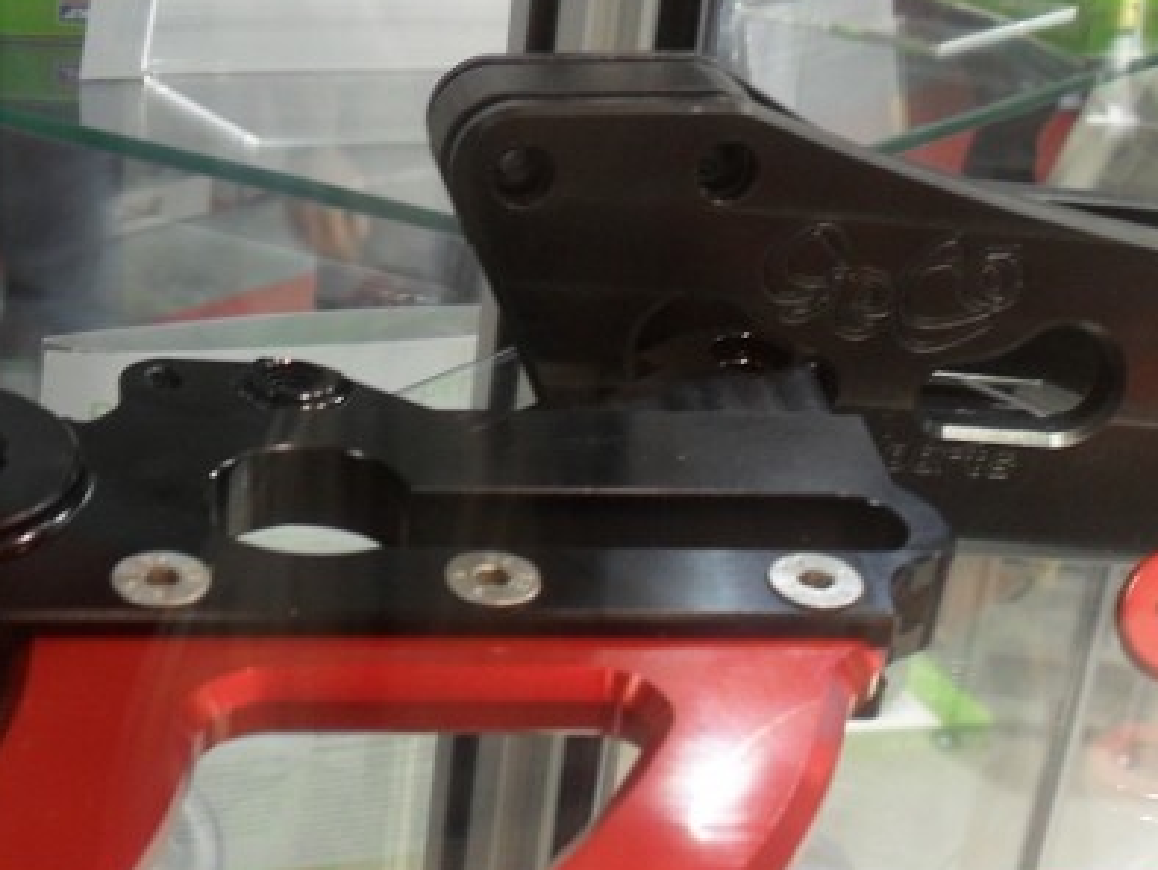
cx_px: 294
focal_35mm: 71
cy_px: 797
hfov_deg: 27.0
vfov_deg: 20.3
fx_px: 2377
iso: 100
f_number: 2.8
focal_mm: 6.2
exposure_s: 1/30
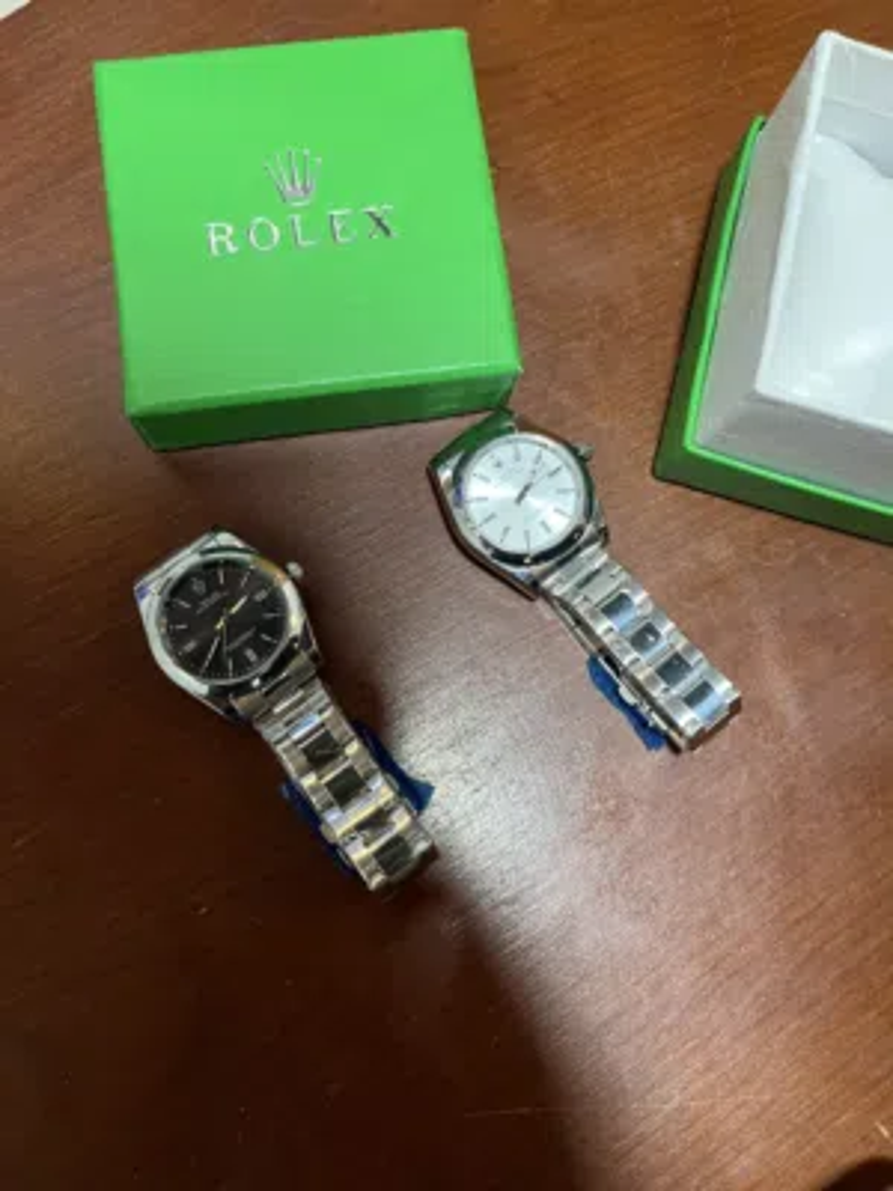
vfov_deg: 67.3
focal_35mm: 26
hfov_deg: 53.1
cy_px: 596
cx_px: 446
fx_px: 894
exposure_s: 1/60
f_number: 1.6
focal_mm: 5.1
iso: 200
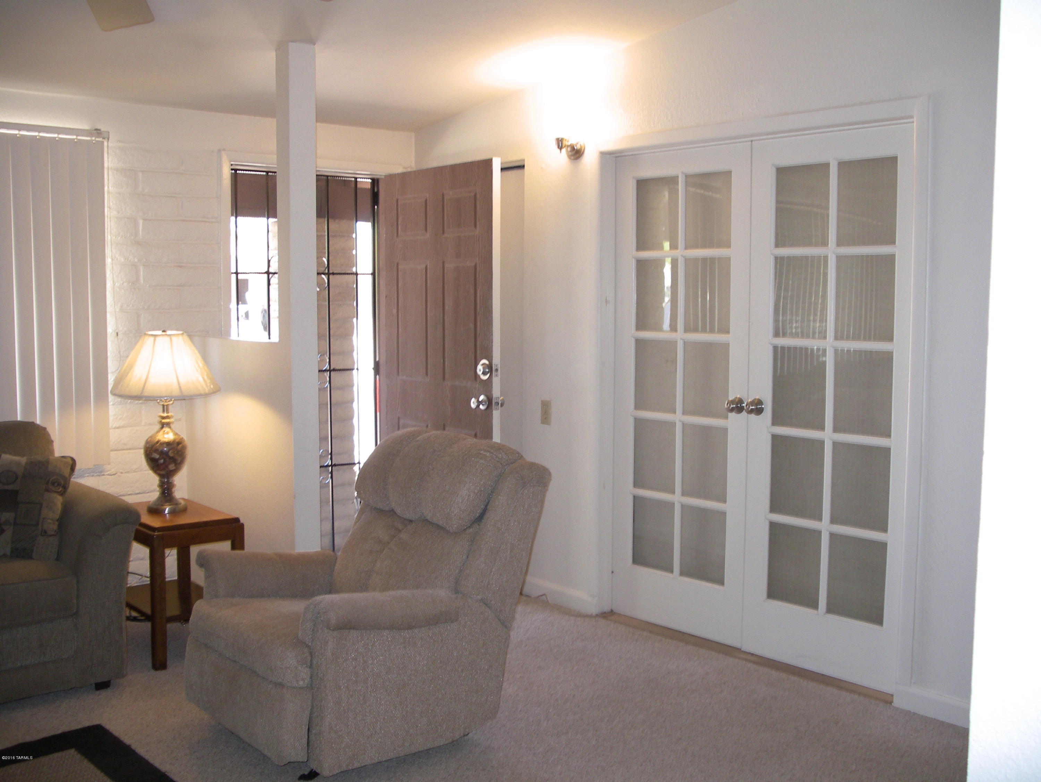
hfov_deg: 50.1
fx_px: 1113
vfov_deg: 38.7
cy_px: 391
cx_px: 520
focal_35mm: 37
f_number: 2.8
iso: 200
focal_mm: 7.8
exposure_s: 1/40
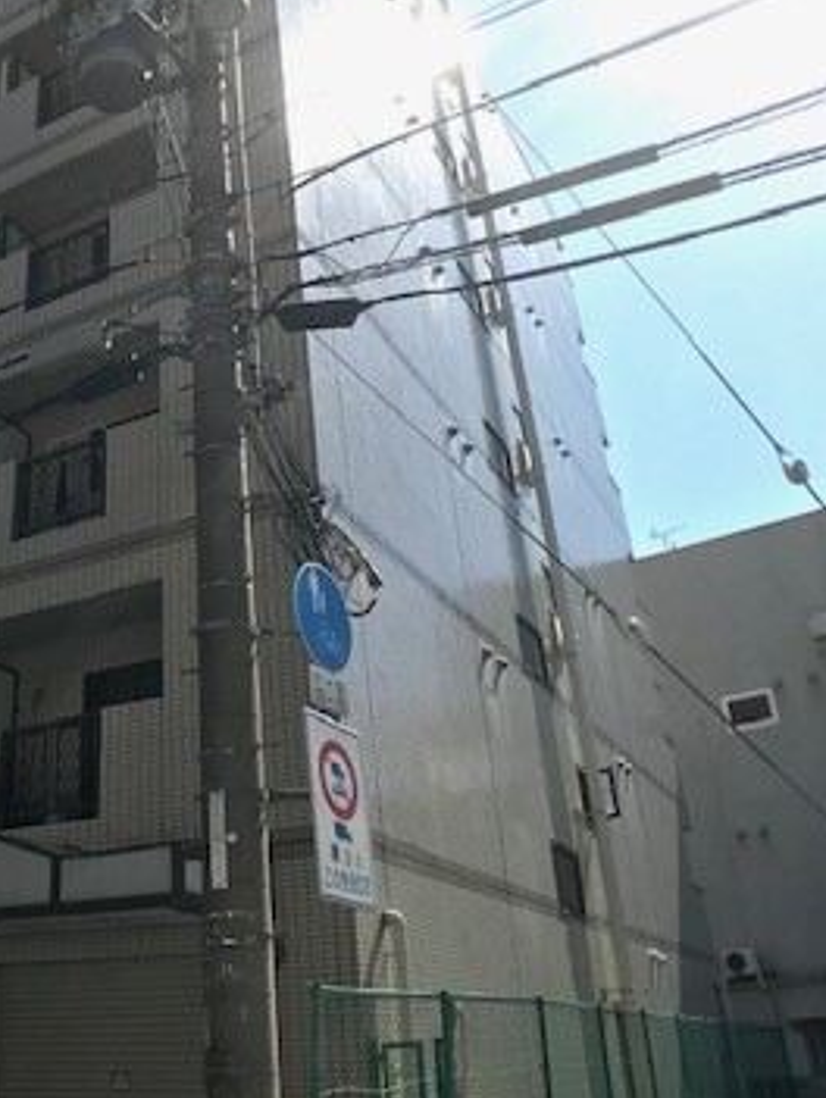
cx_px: 131
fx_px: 1620
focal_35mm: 51
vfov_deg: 37.4
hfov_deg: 27.9
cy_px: 463
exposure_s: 1/3831
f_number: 1.8
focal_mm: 3.99
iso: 20
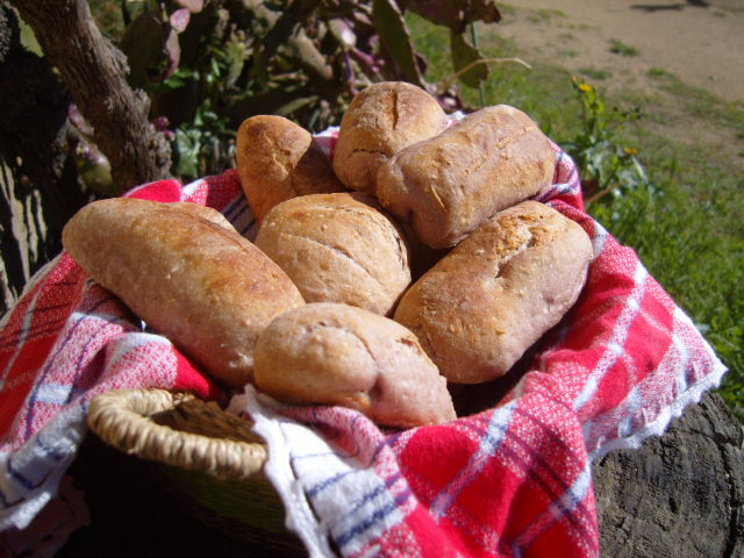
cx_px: 372
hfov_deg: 52.6
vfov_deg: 40.7
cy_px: 279
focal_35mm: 35
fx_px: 752
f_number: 7.1
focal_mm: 7.4
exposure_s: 1/350
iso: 80
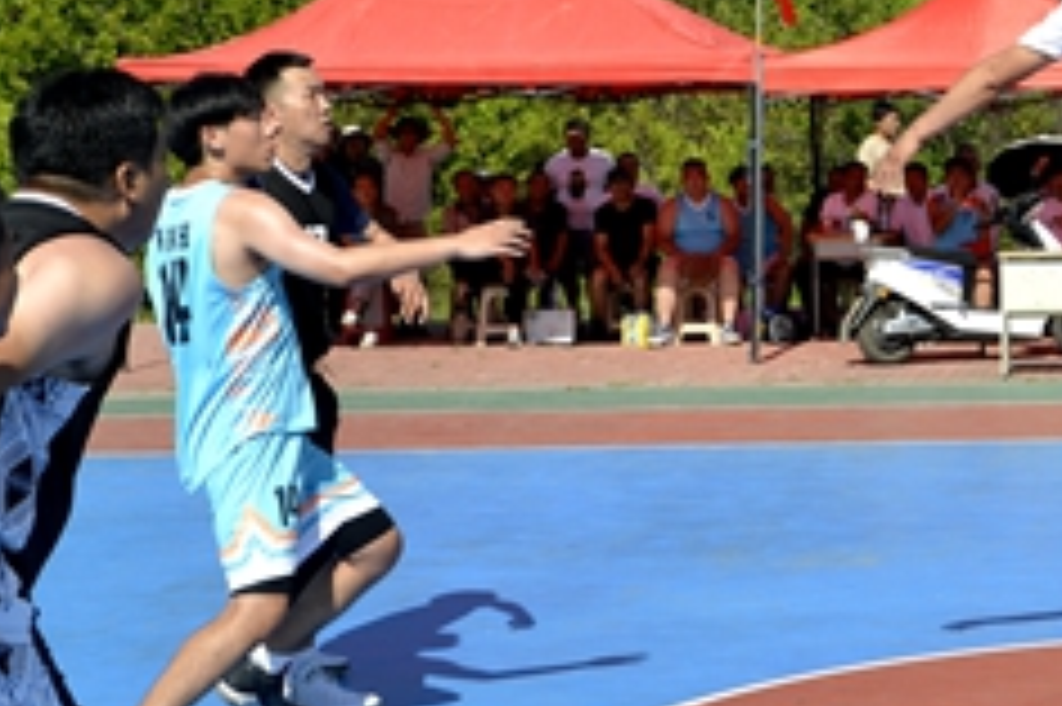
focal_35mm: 105
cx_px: 1170
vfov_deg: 12.9
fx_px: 3095
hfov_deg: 18.7
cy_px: -7
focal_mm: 31
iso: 320
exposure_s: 1/1000
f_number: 8
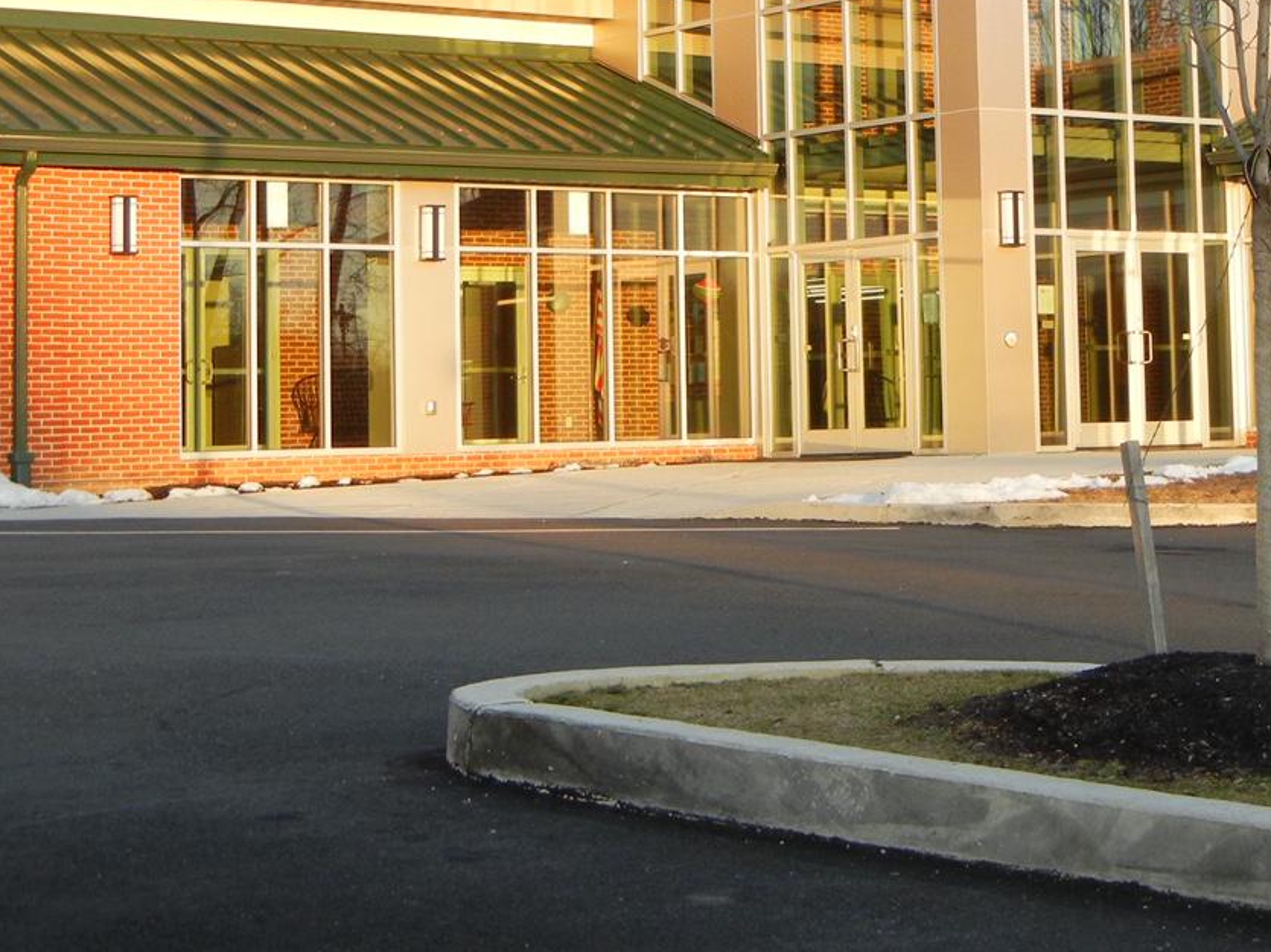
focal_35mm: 88
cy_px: 111
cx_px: 900
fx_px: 3231
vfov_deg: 16.6
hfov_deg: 22.1
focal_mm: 8.1
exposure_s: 1/240
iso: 160
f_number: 3.8
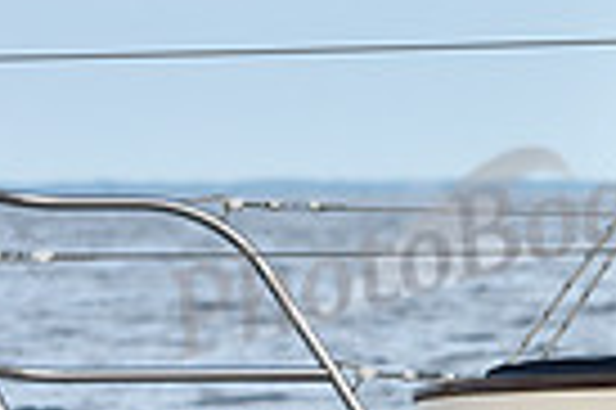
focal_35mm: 491
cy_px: 412
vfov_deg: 2.8
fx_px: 8391
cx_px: 1039
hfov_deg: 4.2
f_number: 6.3
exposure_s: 1/1000
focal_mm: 116
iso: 320
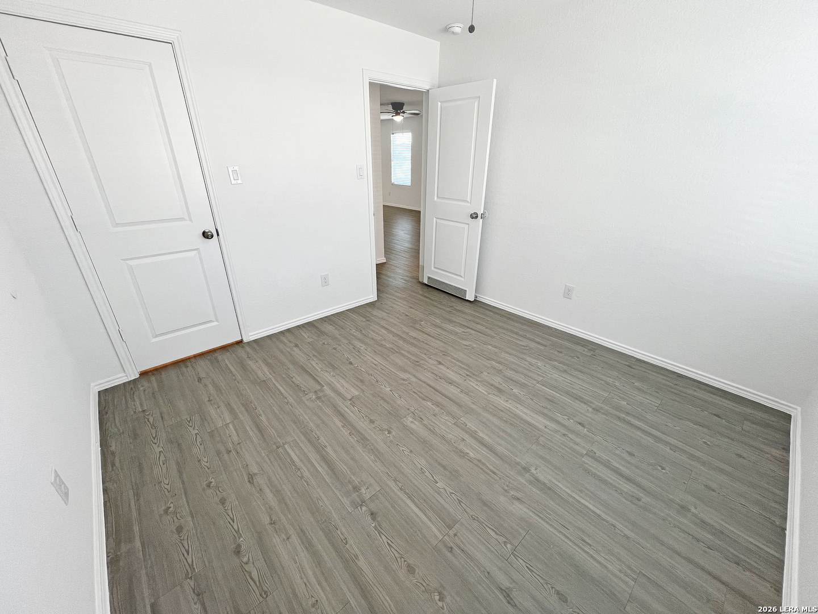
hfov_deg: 106.2
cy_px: 307
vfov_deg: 89.9
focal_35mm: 13
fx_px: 307
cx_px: 409
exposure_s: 1/120
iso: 160
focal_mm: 1.57
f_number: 1.8
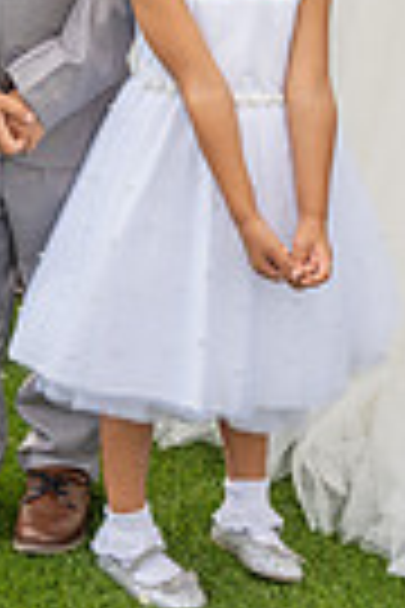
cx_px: 261
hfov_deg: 10.3
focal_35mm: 133
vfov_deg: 14.7
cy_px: -207
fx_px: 2244
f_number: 6.3
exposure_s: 1/200
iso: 200
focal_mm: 40
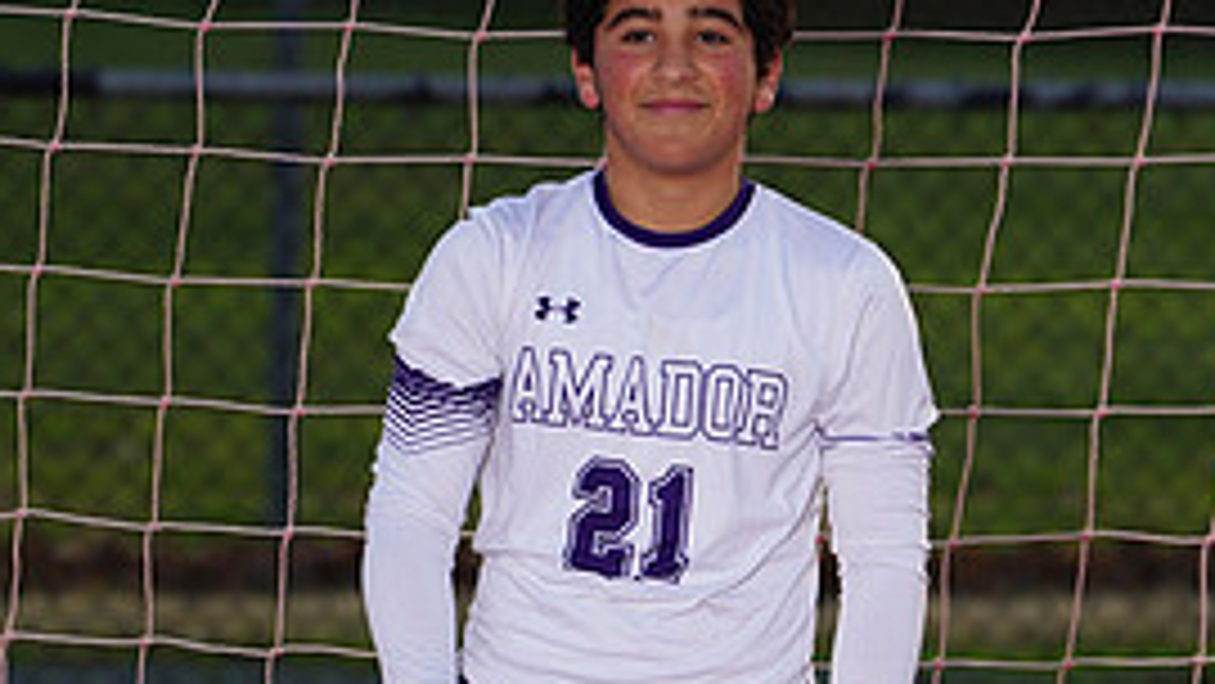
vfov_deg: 2.4
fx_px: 16627
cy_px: 828
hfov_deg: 4.2
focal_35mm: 516
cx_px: 628
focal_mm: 229
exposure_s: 1/250
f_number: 5.6
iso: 320
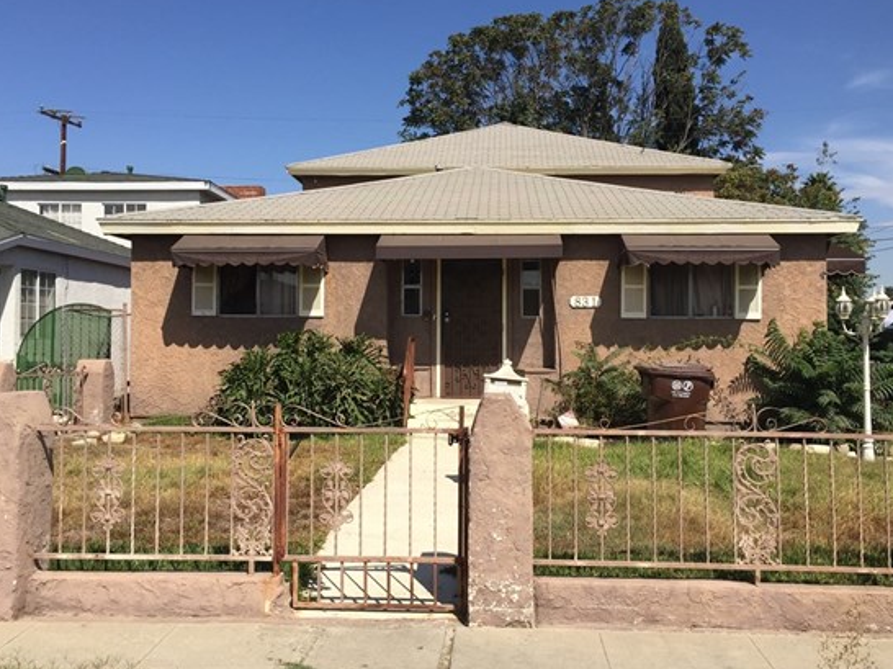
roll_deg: +0.1
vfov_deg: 41.8
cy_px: 319
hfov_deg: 54.0
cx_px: 461
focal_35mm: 34
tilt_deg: +1.9
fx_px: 877
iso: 32
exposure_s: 1/2326
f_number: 2.2
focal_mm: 4.15
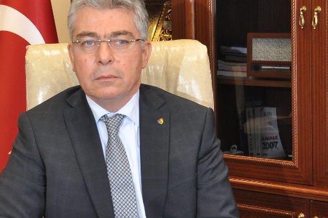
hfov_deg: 21.7
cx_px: 148
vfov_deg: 14.5
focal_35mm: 94
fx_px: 855
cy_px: 117
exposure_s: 1/60
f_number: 4.2
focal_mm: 32
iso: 800
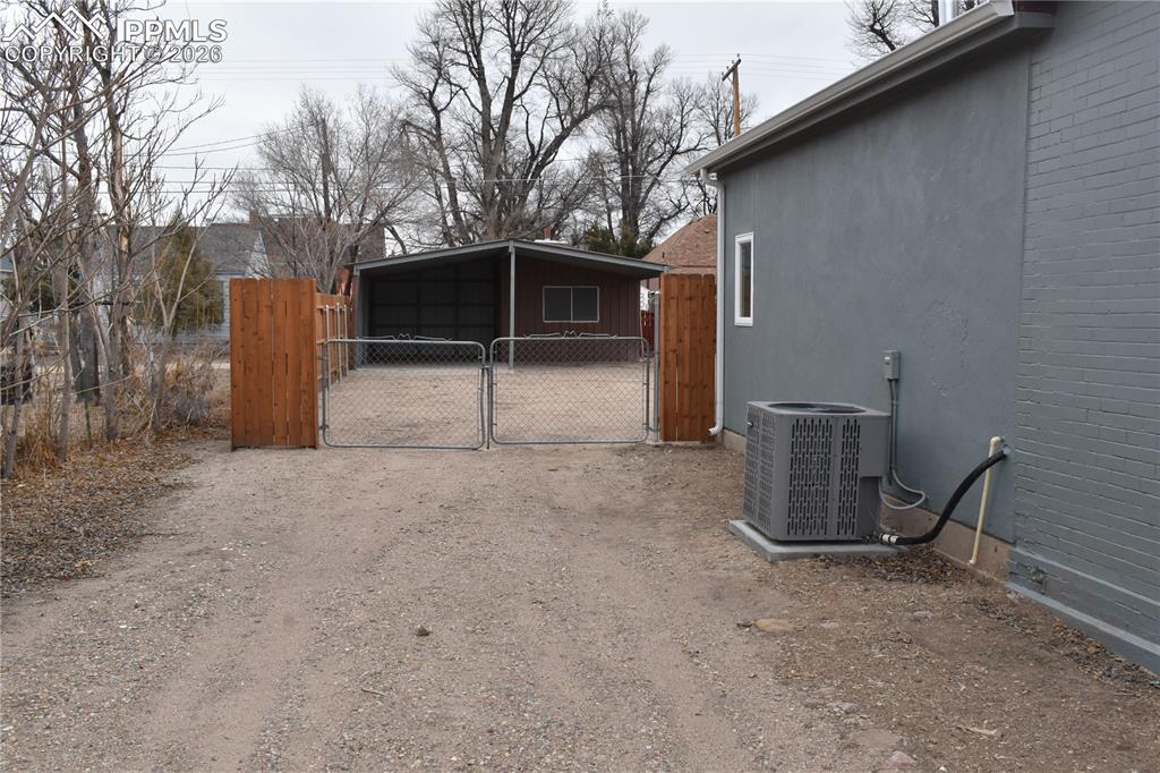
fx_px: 1063
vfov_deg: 39.9
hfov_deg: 57.2
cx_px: 580
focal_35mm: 33
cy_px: 386
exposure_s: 1/400
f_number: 16
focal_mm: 22
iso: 800
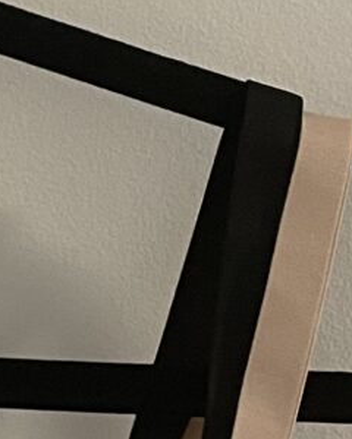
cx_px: -290
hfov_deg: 8.6
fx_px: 2253
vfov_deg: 11.1
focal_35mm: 173
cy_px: 300
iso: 400
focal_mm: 4.2
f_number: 1.6
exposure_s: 1/40
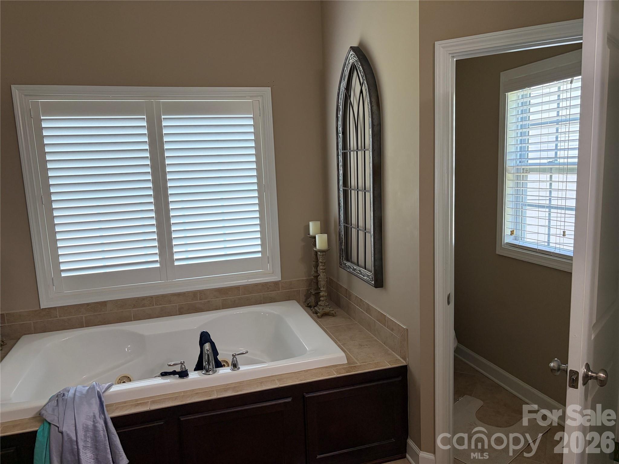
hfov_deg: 67.3
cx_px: 310
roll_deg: +3.1
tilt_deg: -6.7
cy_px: 232
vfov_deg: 53.1
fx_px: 465
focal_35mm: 26
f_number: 1.6
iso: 125
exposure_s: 1/120
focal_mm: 5.96
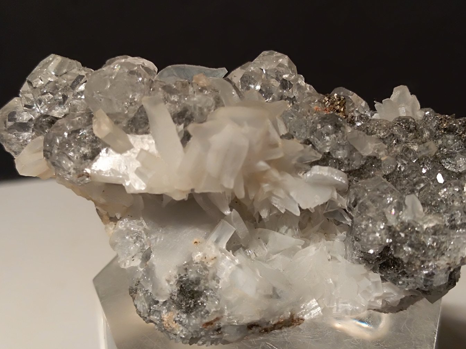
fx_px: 417
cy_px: 170
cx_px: 255
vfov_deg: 45.4
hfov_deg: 58.3
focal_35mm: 31
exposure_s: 1/50
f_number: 2
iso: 104
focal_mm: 3.54
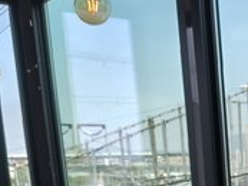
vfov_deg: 15.8
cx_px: 313
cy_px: 289
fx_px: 609
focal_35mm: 85
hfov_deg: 21.1
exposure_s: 1/217
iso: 50
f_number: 1.9
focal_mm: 5.56
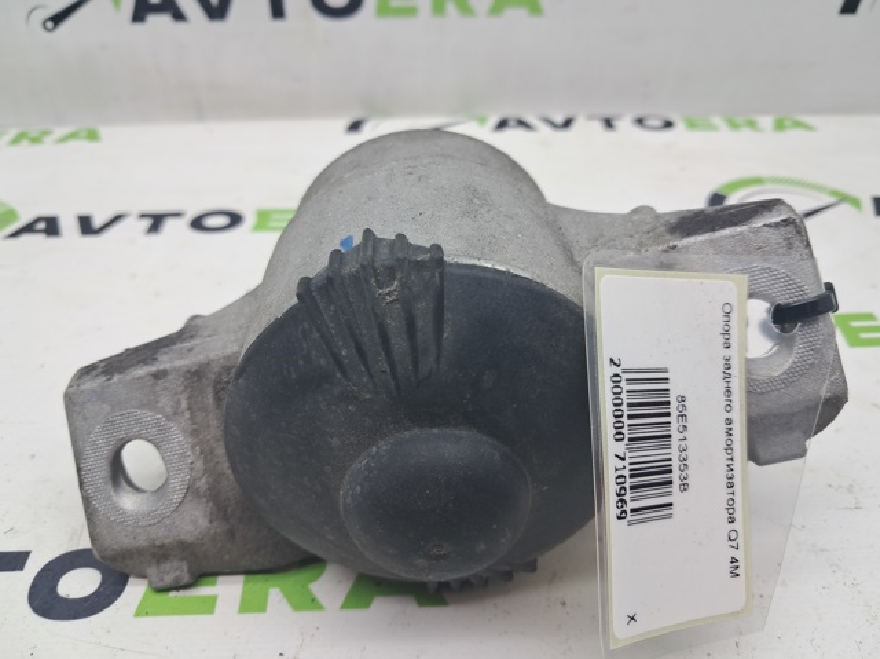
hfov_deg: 65.4
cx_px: 440
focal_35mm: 27
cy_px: 330
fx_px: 686
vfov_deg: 51.3
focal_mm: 4
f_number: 1.8
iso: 50
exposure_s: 1/50
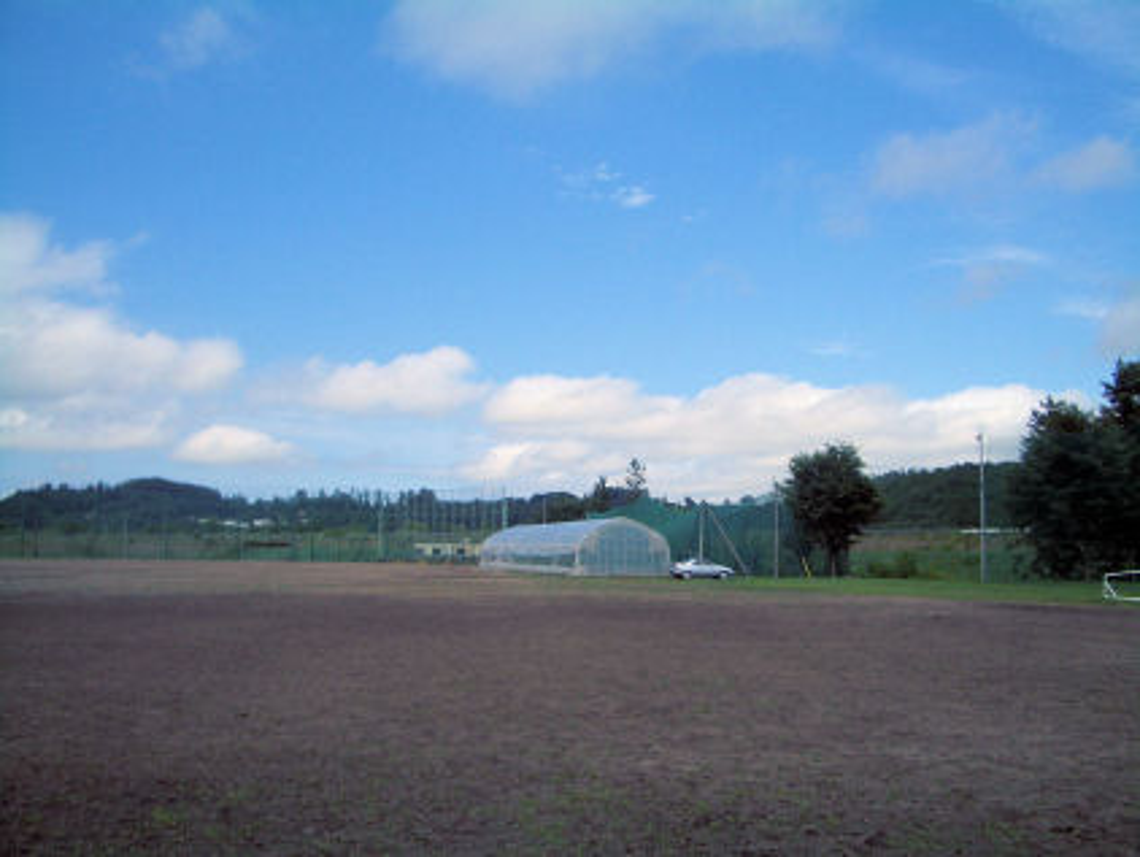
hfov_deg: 52.6
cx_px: 570
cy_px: 428
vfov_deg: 40.7
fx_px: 1153
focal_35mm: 35
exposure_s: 1/1000
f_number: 4.3
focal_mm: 5.8
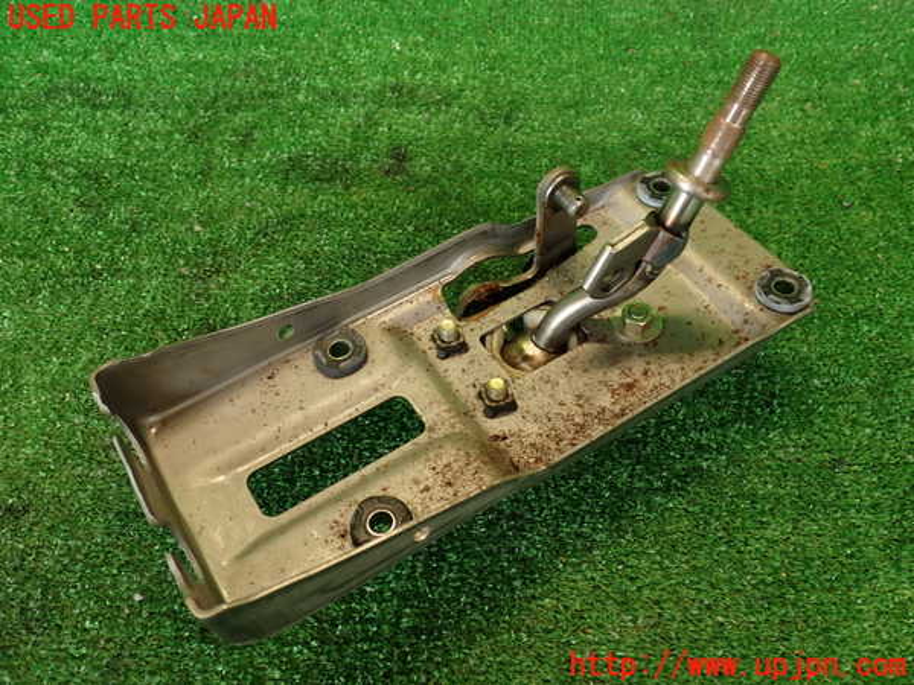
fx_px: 845
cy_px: 342
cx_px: 457
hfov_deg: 56.8
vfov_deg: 44.2
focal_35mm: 32
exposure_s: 1/50
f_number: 2.4
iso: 200
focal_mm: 5.79
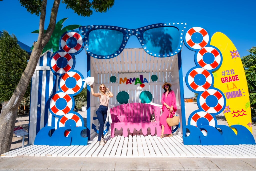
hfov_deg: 78.6
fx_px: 156
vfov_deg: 57.2
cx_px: 128
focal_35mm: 22
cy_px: 86
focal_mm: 22
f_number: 5.6
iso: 100
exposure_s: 1/500
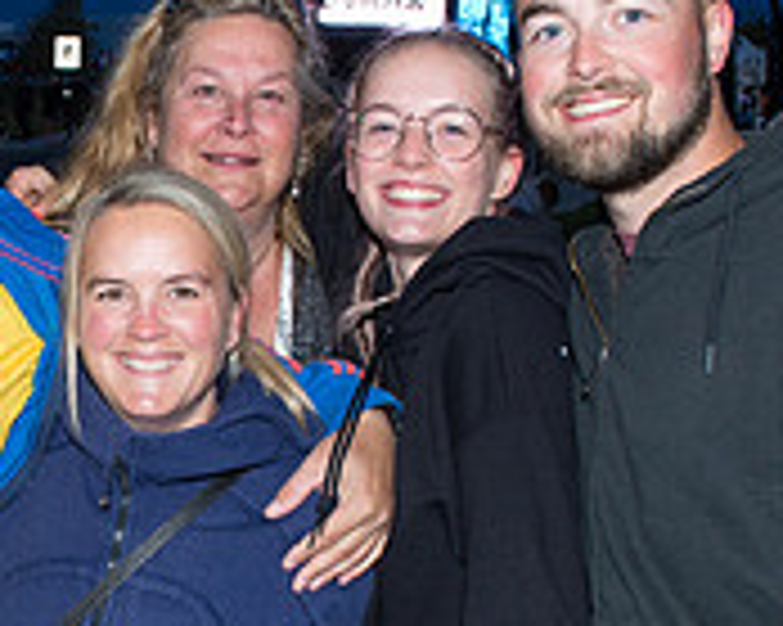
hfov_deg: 24.5
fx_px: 1737
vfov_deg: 20.1
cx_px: 36
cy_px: 525
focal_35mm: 75
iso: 640
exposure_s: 1/80
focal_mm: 24
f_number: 8
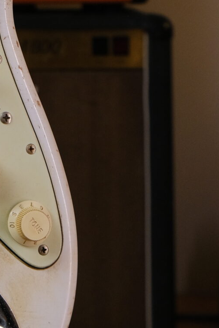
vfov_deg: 16.6
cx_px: -128
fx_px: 1077
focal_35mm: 118
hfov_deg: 11.1
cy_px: -70
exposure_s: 1/180
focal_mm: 23.3
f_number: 4.5
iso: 800
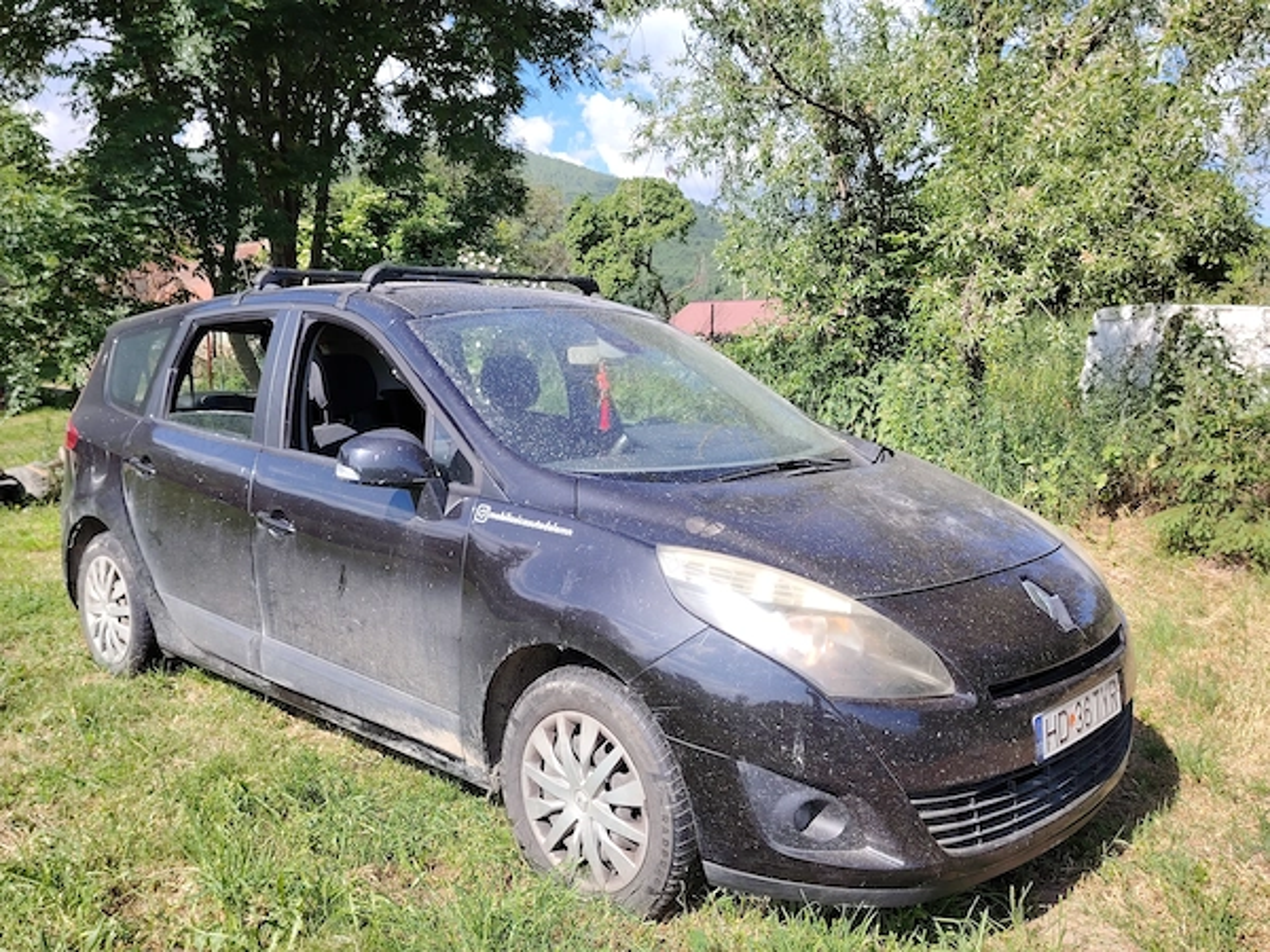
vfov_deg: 45.4
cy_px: 476
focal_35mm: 31
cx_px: 635
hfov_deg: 58.4
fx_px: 1137
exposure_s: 1/900
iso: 182
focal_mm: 5.25
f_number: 1.75
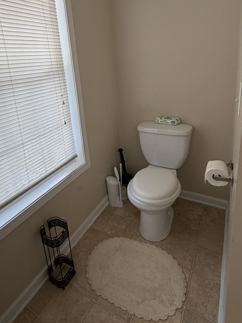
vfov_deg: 74.7
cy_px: 117
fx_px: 205
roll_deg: +6.3
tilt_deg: -13.3
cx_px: 94
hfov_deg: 60.4
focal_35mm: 22
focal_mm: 2.22
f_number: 2.2
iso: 200
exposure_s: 1/120
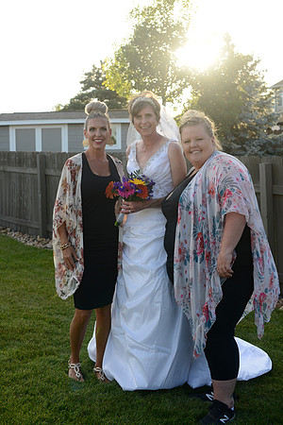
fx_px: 590
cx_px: 142
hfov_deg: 27.0
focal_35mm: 50
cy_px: 212
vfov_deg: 39.6
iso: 400
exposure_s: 1/400
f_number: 5
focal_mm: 50
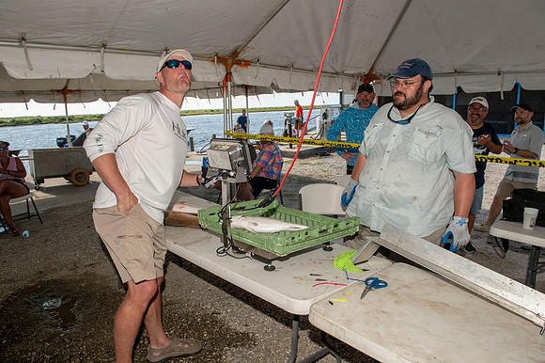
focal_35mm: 24
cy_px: 182
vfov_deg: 53.1
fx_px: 363
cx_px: 272
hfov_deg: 73.8
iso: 125
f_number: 8
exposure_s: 1/160
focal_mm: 24
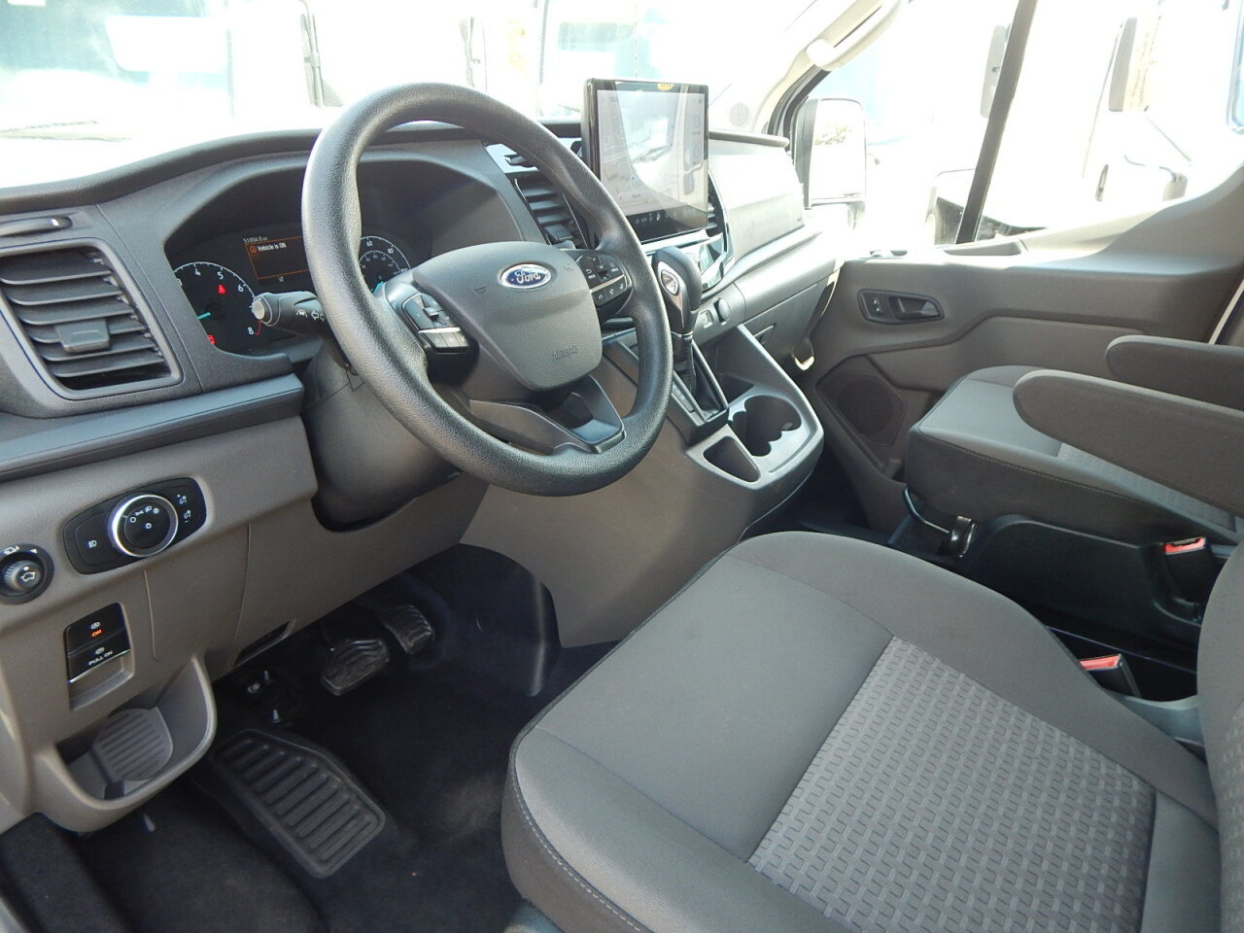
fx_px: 791
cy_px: 466
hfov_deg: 76.4
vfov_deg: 61.1
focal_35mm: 22
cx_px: 622
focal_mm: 4
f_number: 3
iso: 125
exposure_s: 1/60
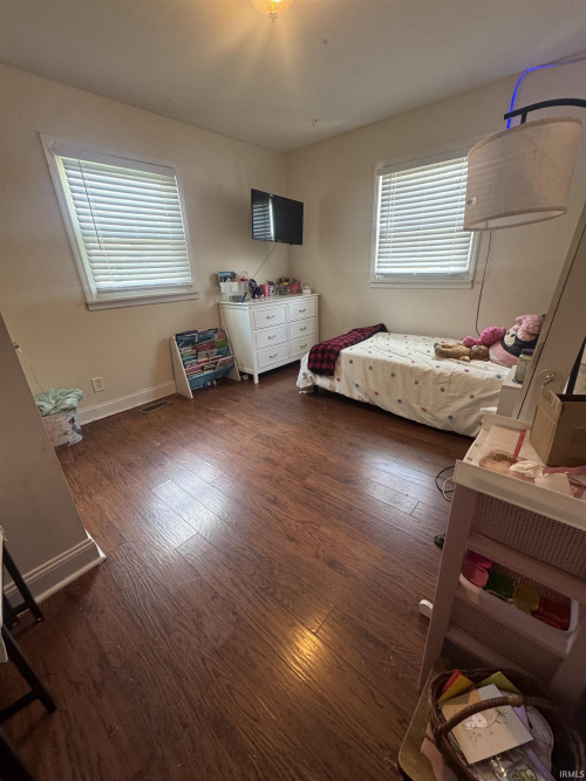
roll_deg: +2.7
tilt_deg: -21.5
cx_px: 293
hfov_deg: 85.7
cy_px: 390
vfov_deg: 102.1
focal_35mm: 14
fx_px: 316
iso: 250
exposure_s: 1/60
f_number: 2.2
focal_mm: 2.22
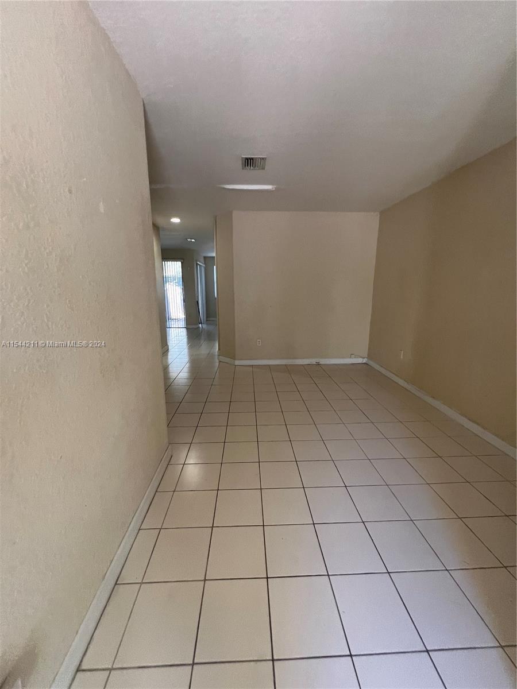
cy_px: 344
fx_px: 259
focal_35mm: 13
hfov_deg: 89.9
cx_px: 258
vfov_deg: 106.2
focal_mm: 1.57
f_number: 1.8
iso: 200
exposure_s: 1/99
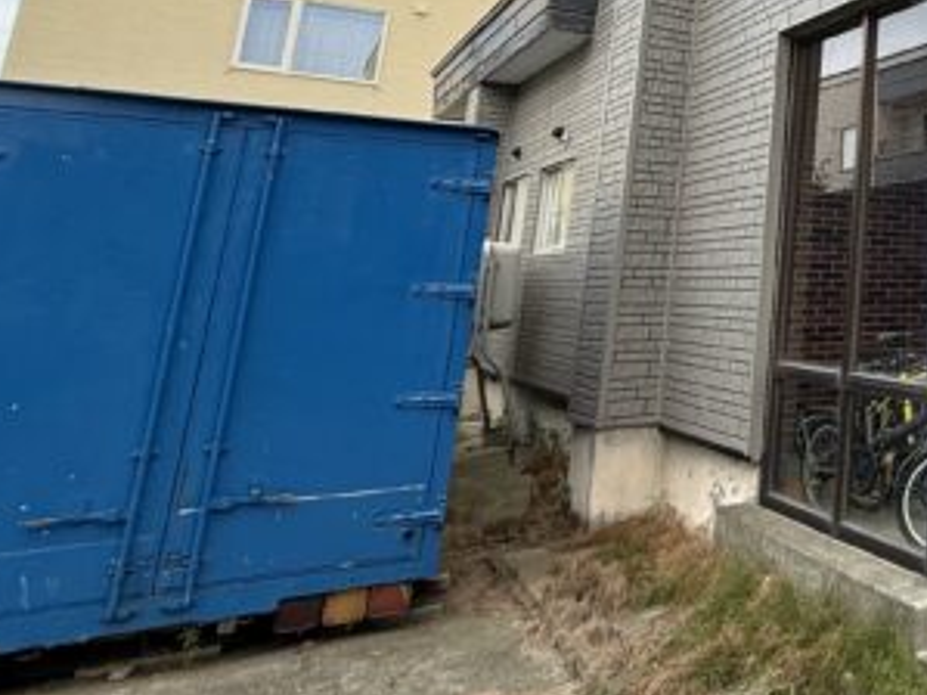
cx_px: 1091
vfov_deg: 37.3
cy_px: 81
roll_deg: -0.5
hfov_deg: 38.9
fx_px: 964
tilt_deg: +12.1
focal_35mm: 36
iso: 64
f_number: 2.2
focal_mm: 2.22
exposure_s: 1/100
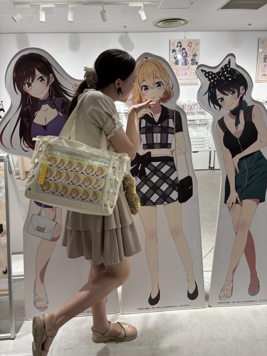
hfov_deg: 53.1
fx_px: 267
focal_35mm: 26
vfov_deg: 67.3
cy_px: 178
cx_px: 134
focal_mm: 5.96
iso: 50
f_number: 1.6
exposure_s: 1/121
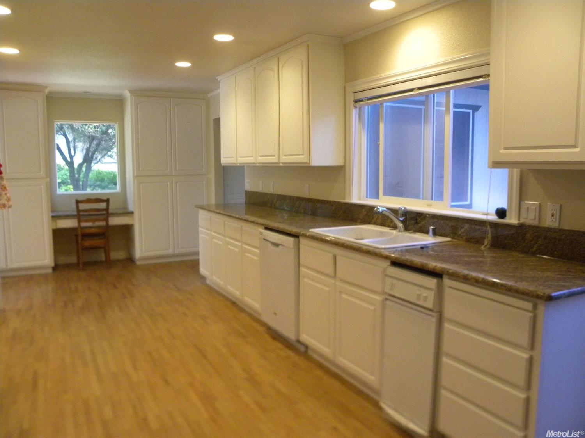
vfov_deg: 48.2
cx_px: 292
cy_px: 219
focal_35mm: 29
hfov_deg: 61.7
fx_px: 490
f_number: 2.8
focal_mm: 5.2
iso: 400
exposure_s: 1/73.2
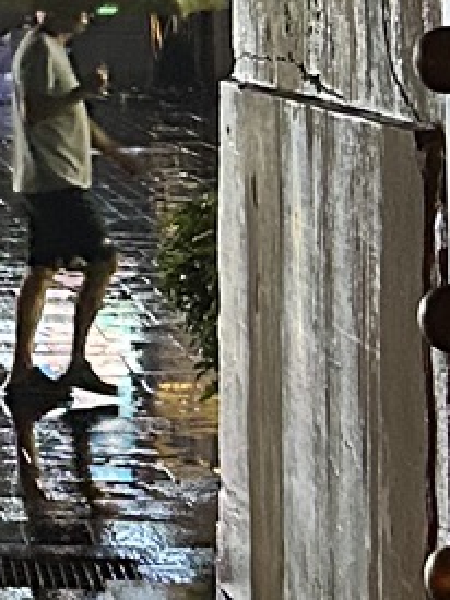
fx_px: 3278
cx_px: -494
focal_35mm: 189
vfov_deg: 10.3
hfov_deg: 7.5
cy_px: -164
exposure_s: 1/33
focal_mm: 5.7
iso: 400
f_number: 1.5
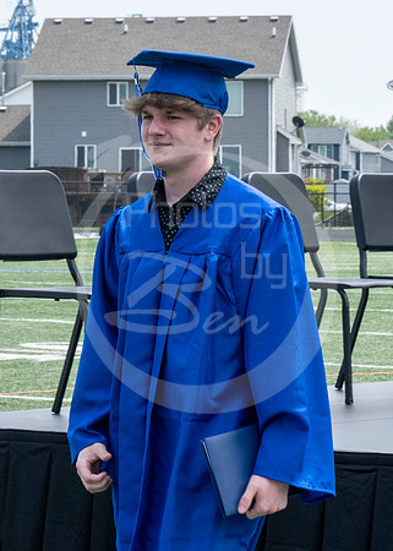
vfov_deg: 9.9
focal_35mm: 204
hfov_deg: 7.0
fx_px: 3190
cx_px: 62
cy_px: 161
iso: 200
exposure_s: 1/250
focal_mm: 70
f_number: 13
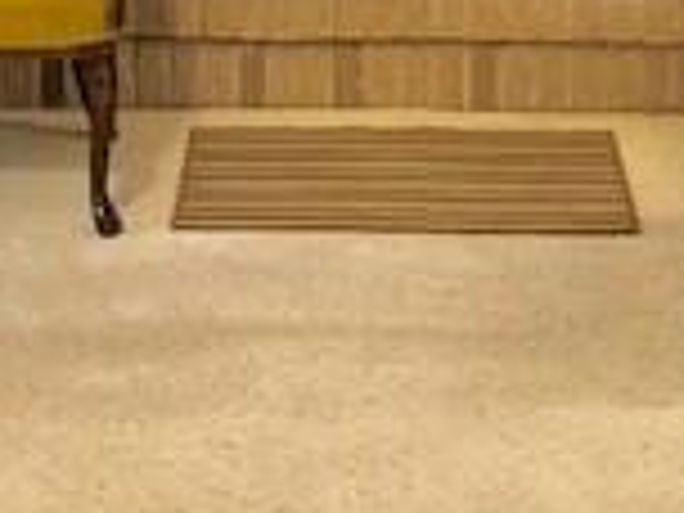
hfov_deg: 16.7
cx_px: 392
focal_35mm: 118
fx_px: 2332
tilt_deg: -8.1
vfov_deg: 11.9
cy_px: -302
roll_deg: -0.6
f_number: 1.8
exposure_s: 1/13
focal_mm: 3.99
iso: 80
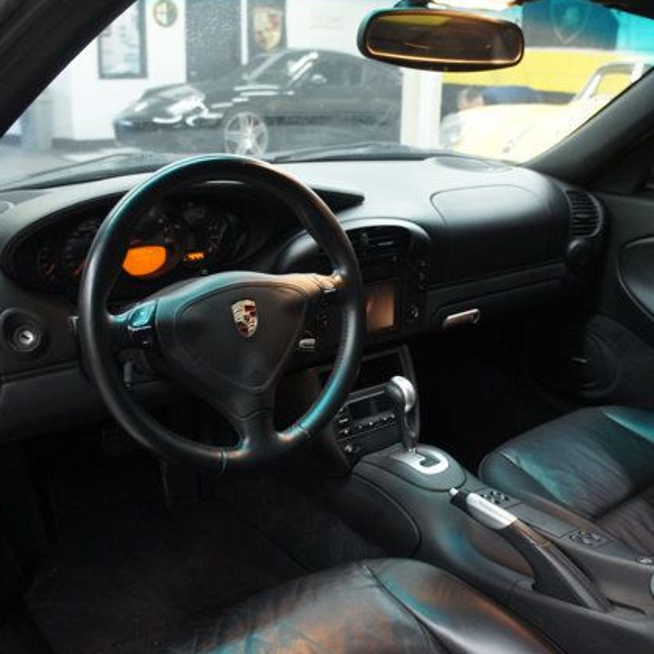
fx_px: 748
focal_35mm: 35
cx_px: 381
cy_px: 325
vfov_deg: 47.2
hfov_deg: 47.0
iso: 1600
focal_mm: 18
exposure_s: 1/30
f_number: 3.5
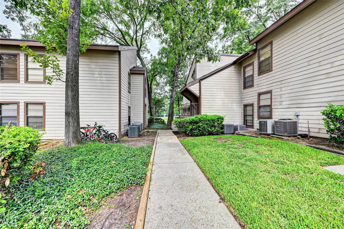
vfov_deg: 81.1
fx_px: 134
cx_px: 172
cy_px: 114
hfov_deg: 104.3
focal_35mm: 14
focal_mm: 14
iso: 400
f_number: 8
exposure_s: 1/320
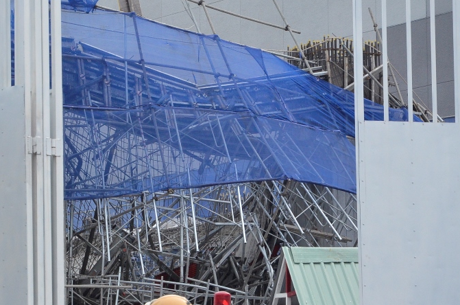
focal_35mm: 172
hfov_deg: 12.0
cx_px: 119
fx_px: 2190
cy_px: 210
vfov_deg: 7.9
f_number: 10
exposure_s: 1/1600
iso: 1600
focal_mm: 75
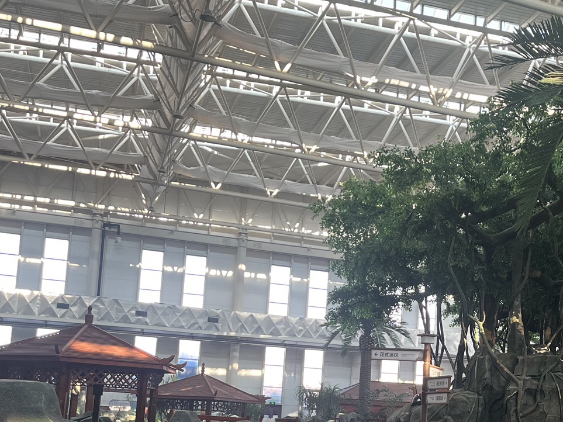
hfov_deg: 33.9
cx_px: 492
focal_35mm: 54
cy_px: 345
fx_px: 878
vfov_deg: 26.5
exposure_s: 1/121
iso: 125
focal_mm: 5.1
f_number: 1.6
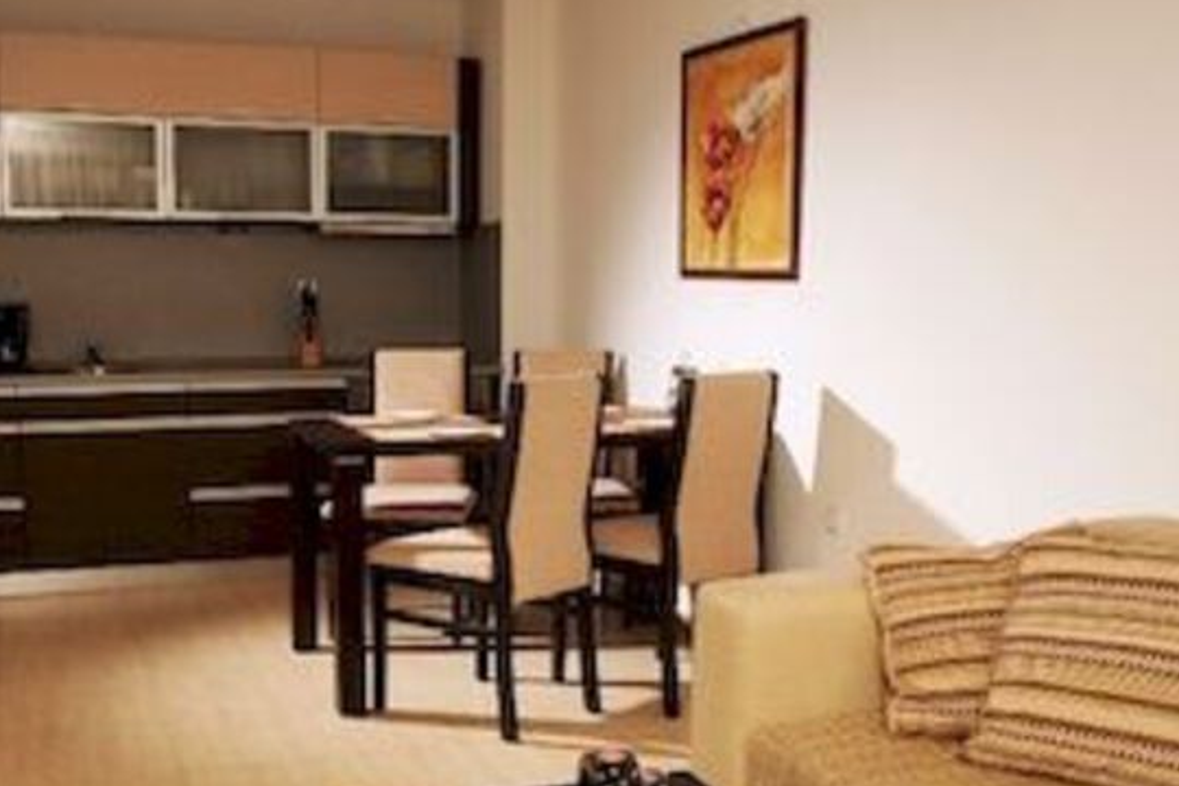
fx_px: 1310
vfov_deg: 33.3
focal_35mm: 40
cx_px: 533
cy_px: 474
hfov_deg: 48.4
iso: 200
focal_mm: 20
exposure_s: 1/100
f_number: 7.1
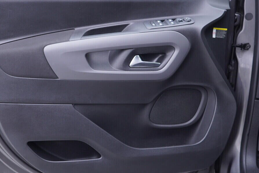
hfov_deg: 34.2
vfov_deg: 23.4
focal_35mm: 58
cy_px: 73
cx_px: 88
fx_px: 417
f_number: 2.8
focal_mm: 24
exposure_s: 1/40
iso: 160
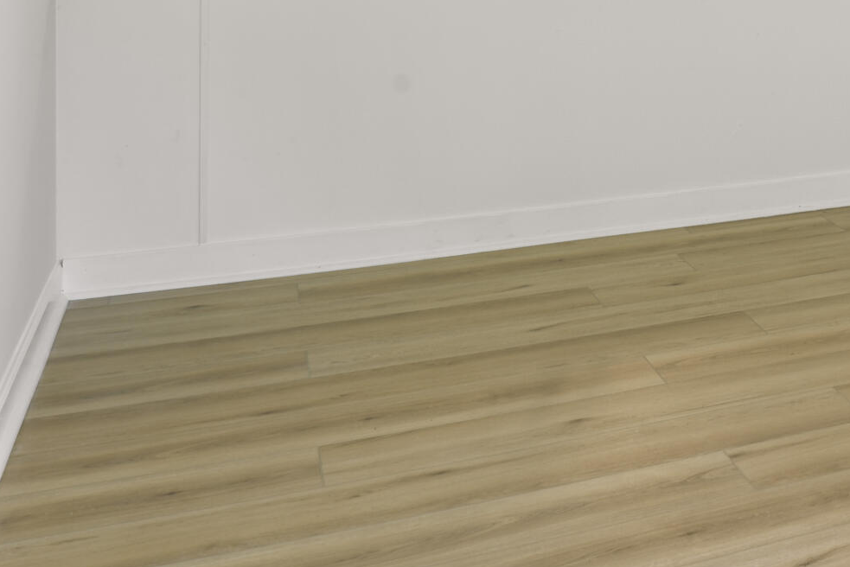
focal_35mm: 58
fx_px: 1370
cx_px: 1217
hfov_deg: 26.6
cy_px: -146
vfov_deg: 21.4
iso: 100
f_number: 9
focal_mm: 19
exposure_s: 2.5
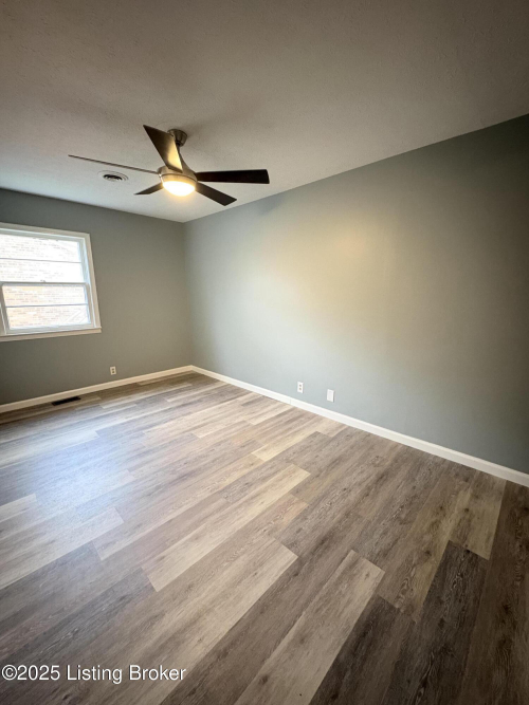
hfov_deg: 85.7
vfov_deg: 102.1
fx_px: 285
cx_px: 264
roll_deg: -0.1
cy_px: 352
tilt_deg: -11.7
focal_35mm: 14
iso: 800
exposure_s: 1/40
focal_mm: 2.22
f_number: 2.2
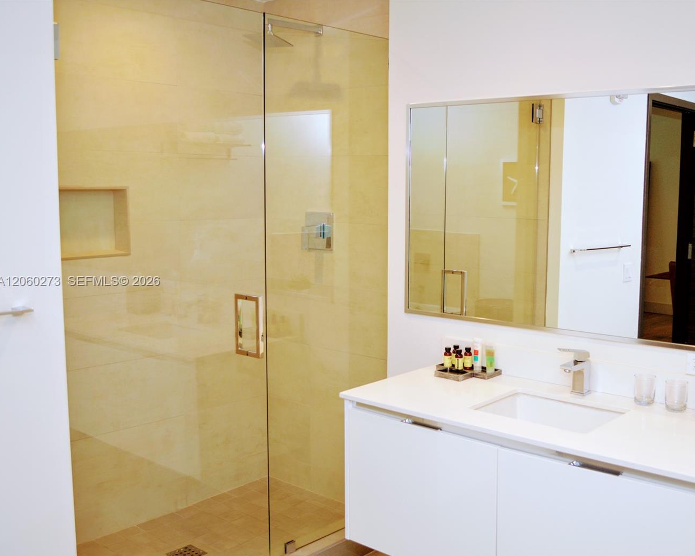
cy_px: 282
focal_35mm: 38
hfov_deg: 47.6
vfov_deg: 39.1
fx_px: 782
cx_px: 420
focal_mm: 22
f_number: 4
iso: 400
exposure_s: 1/60
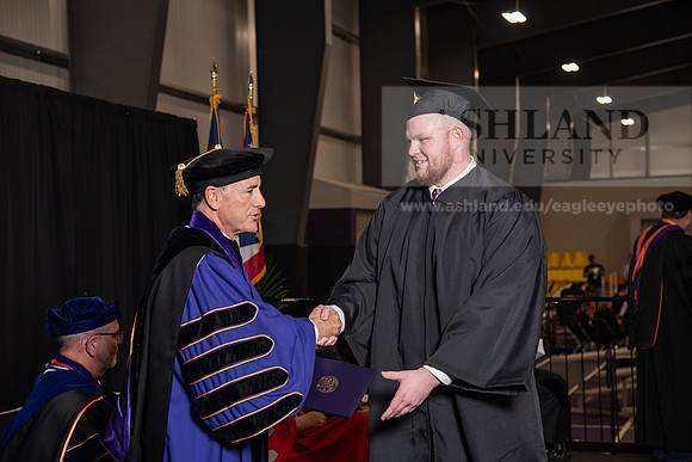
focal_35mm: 70
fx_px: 1346
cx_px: 346
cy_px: 231
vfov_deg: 19.5
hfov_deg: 28.8
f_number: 5
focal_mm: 70
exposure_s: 1/200
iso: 1000
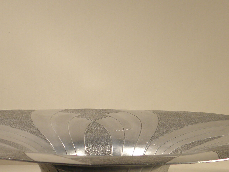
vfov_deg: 15.7
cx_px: 103
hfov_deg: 20.9
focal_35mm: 94
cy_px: 121
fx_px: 622
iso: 100
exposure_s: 1/50
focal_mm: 8.6
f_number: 3.9
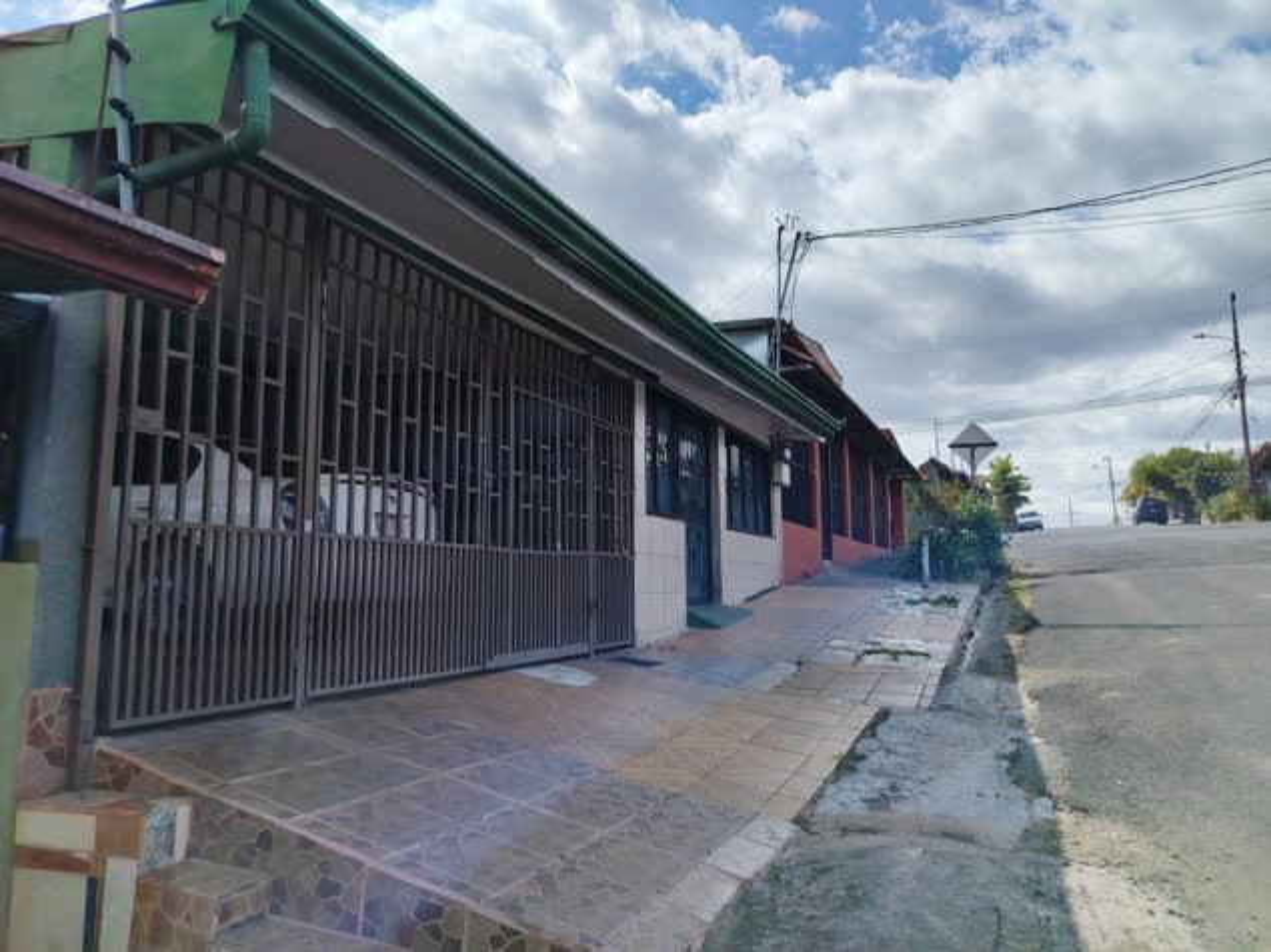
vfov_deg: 56.8
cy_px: 476
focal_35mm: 24
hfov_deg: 71.6
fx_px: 881
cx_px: 636
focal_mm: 5.25
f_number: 1.75
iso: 101
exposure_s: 1/1486
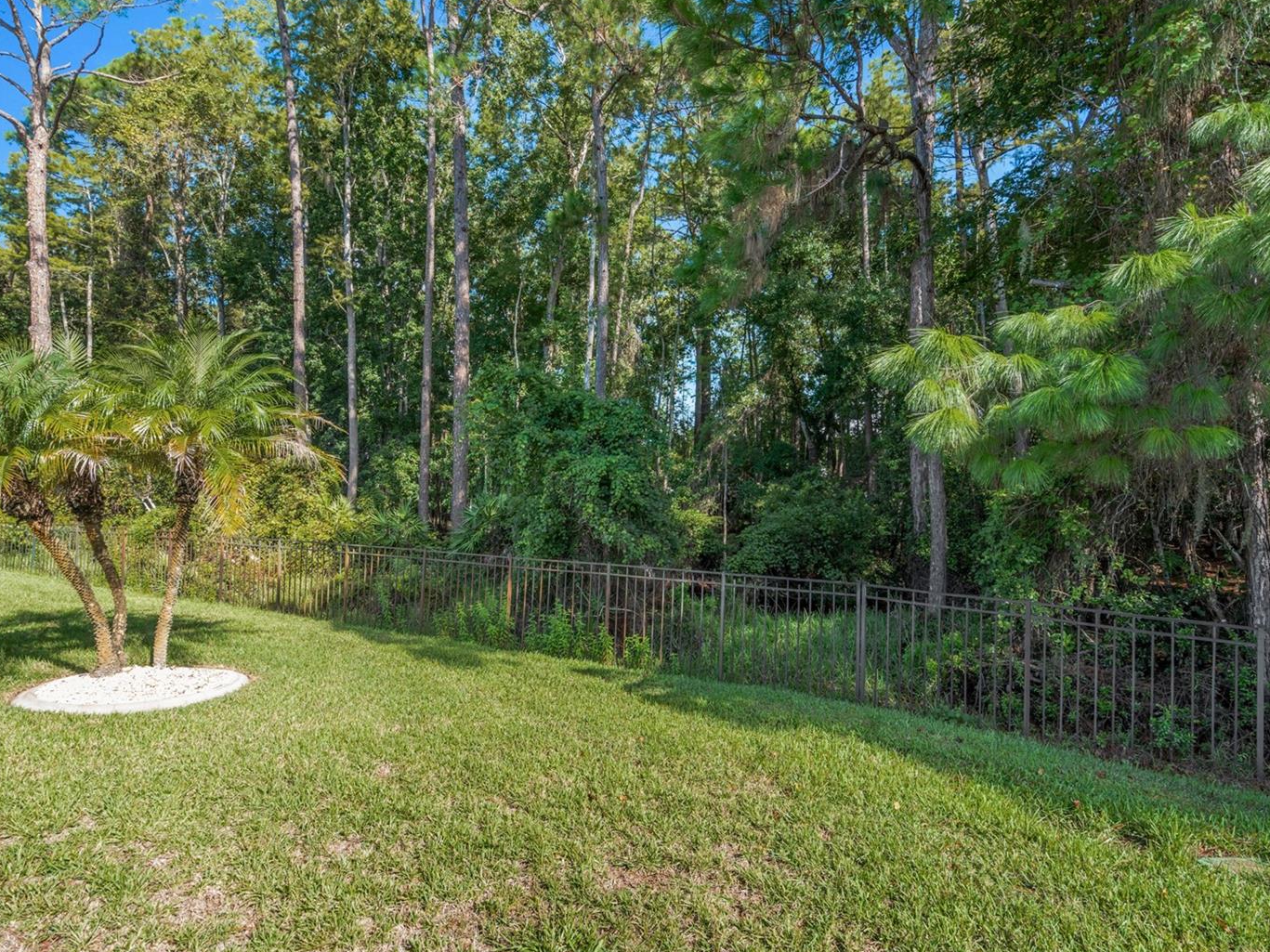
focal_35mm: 18
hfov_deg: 87.7
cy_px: 474
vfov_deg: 71.6
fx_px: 660
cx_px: 618
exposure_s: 1/30
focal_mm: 16
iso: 100
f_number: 9.5
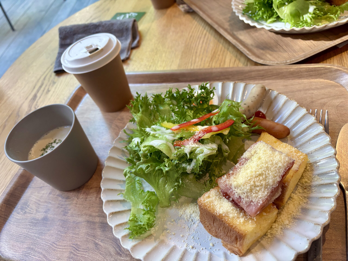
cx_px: 174
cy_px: 130
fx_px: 261
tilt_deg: -46.9
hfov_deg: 67.3
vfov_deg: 53.1
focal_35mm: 26
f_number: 1.6
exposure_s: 1/60
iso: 160
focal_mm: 5.96
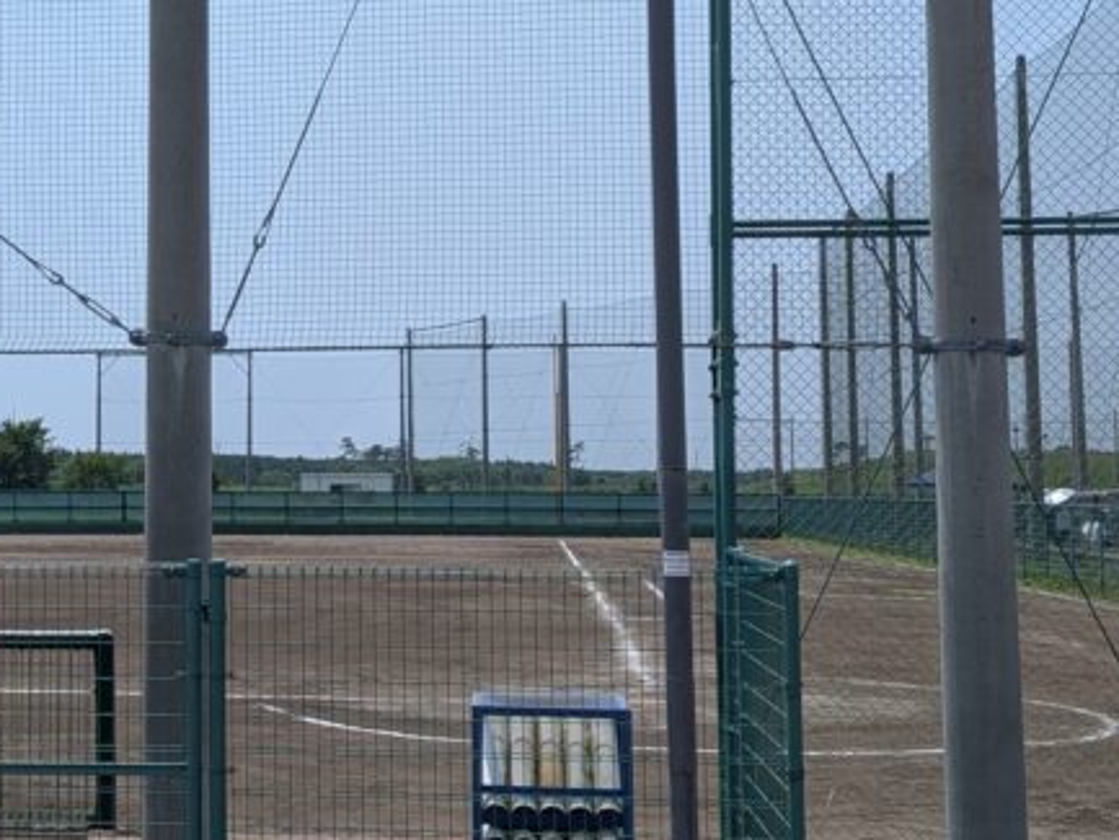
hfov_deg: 26.4
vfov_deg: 20.6
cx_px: 88
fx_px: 2296
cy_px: 227
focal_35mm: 71
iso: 36
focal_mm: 4.53
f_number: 1.7
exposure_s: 1/2865
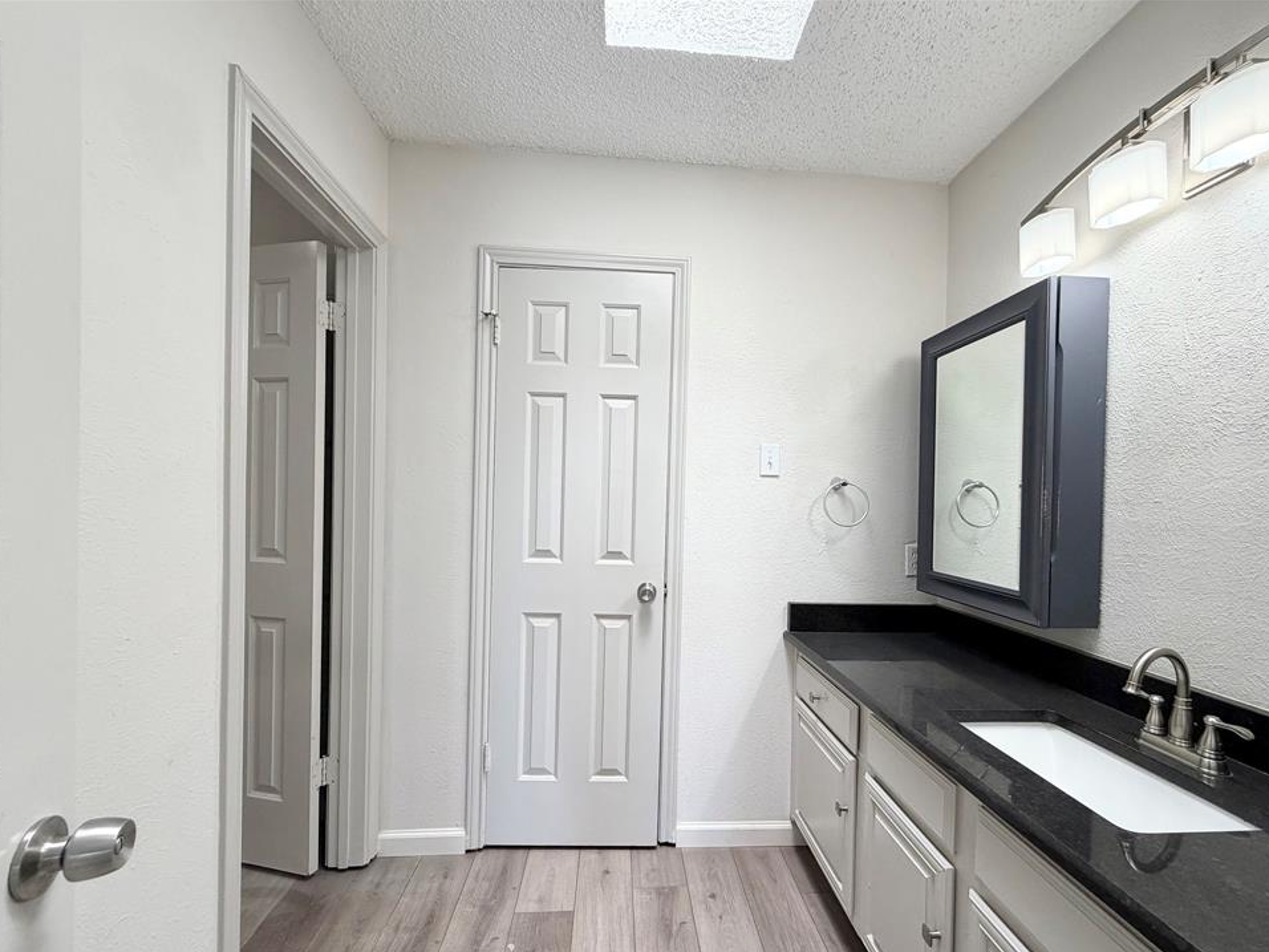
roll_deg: -0.6
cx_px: 660
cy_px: 509
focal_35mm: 15
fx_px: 550
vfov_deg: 81.6
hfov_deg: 98.1
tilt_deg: -1.4
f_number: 2.2
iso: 100
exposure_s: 1/120
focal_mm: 2.22
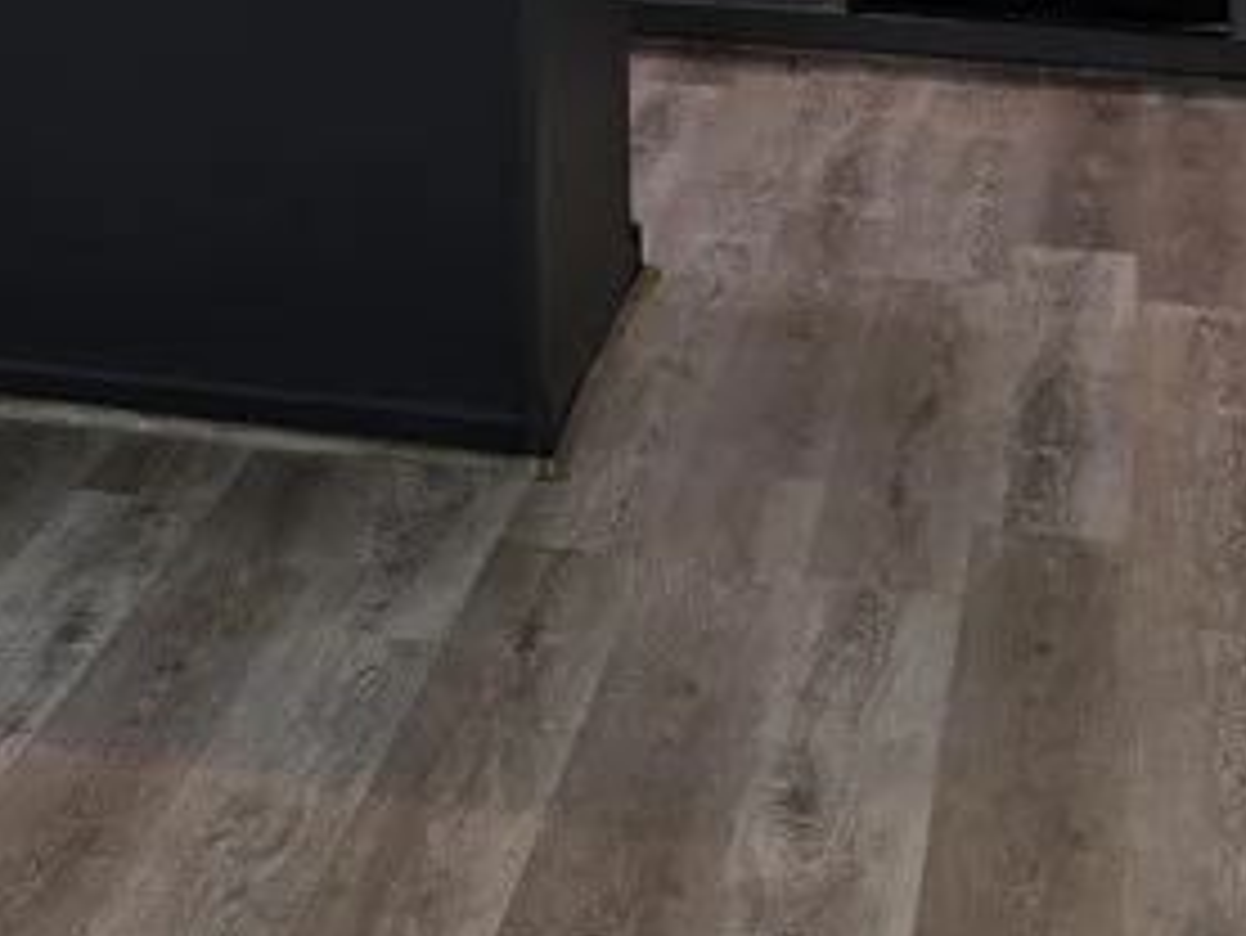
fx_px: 3061
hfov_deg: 22.1
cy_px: -522
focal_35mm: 85
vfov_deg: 15.8
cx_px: -4
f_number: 1.4
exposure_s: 1/120
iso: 25
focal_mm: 6.5
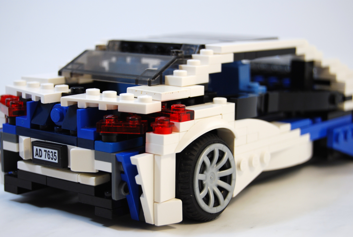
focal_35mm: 82
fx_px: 810
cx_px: 176
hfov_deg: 24.6
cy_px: 118
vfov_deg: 16.6
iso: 200
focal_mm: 55
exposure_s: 1/125
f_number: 5.6
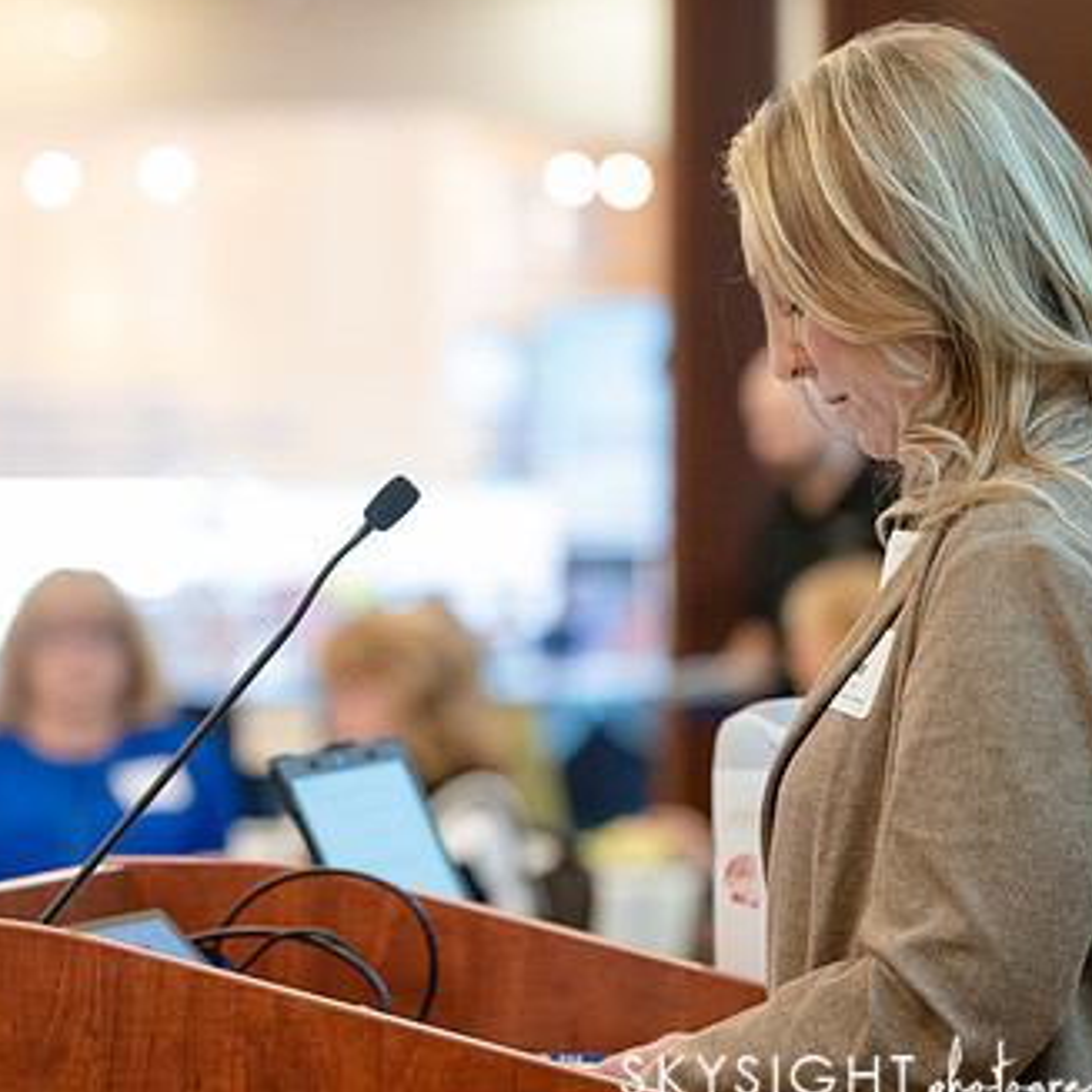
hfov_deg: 9.4
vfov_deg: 9.4
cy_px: 513
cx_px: 237
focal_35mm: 186
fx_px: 6638
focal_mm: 120
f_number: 2.8
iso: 3200
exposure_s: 1/320
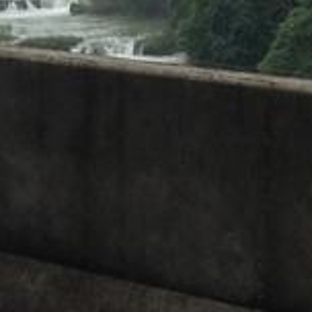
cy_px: -82
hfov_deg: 8.0
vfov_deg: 8.0
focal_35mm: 217
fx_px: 2213
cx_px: -89
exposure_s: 1/587
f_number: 2.4
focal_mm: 4.28
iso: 50
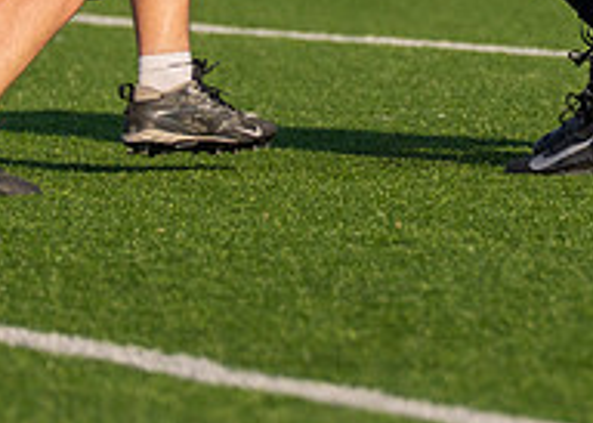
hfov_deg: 1.9
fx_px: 17795
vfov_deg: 1.4
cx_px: 538
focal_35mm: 1057
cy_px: -175
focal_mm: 200
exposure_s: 1/3200
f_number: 2.8
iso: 100
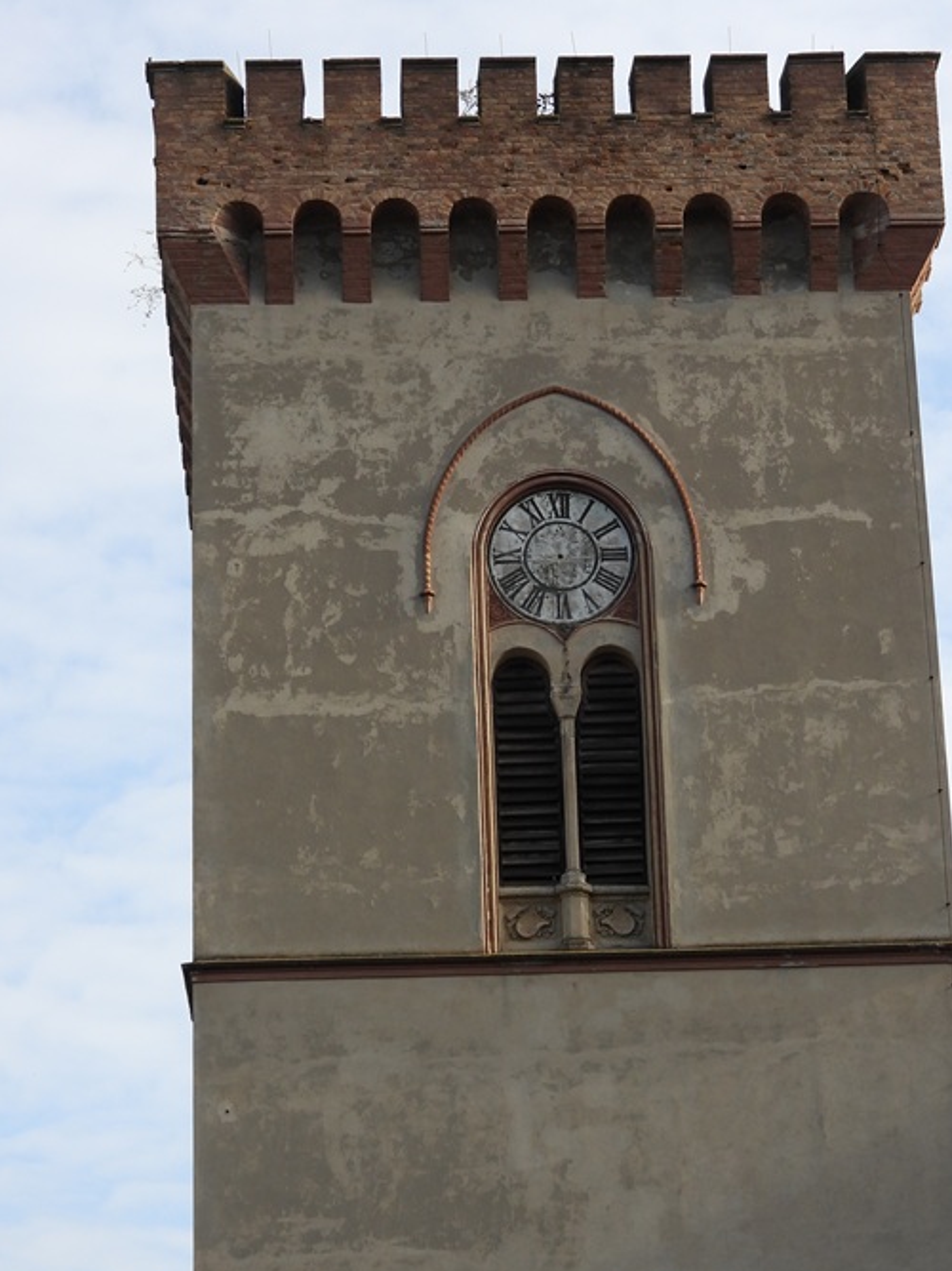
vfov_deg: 19.3
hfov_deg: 14.5
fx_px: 3741
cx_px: 552
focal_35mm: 102
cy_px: 564
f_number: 4
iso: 100
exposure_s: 1/640
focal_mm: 15.2
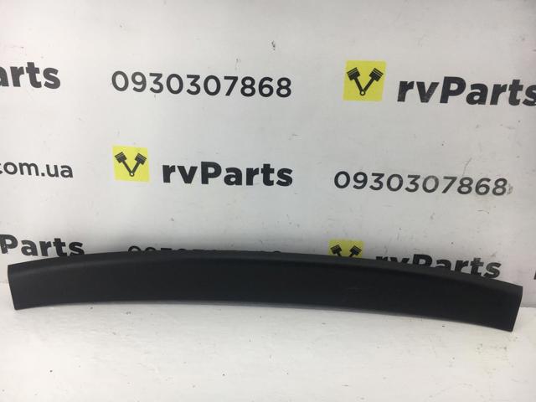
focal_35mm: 29
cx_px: 268
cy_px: 201
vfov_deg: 48.2
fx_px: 449
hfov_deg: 61.7
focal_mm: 4.15
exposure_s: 1/100
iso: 32
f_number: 2.2
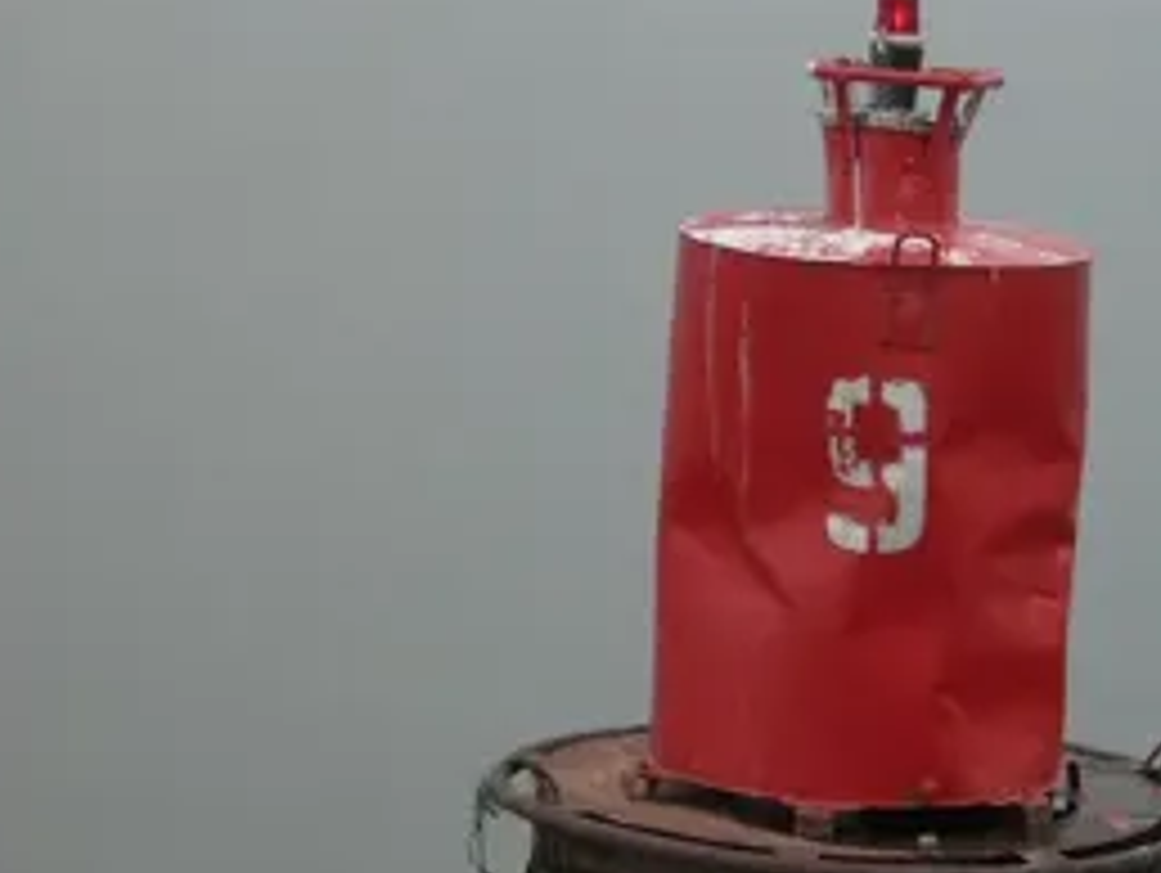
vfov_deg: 6.6
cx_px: 1040
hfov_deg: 8.8
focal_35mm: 224
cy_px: 284
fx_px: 7520
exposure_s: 1/220
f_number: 5.2
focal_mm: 18.6
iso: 64
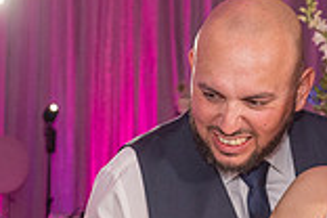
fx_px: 1281
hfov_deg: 14.5
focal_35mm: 141
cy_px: 311
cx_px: 149
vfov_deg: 9.5
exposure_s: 1/200
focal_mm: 38
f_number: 4.5
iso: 1600
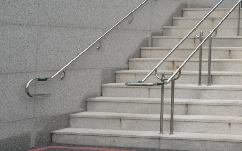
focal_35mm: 81
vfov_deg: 15.9
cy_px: 17
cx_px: 384
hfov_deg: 20.8
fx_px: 534
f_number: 2.8
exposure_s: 1/200
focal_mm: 24
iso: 200
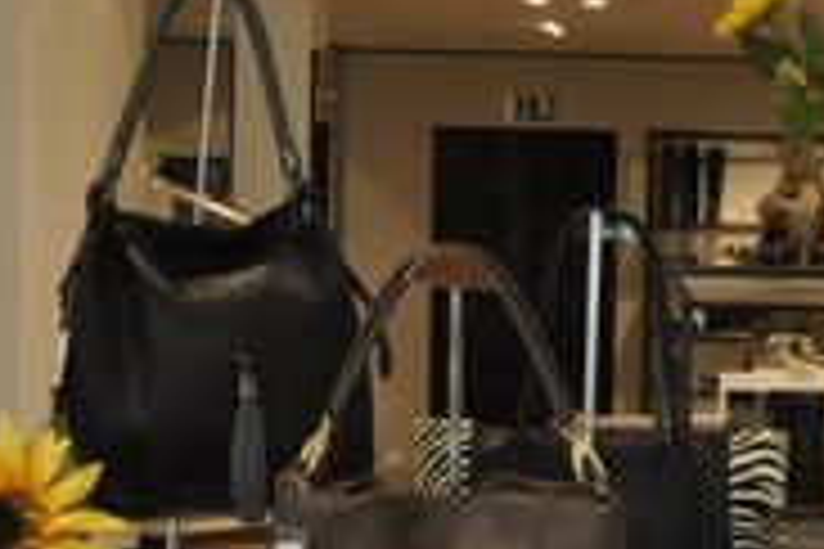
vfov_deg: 12.6
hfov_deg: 17.7
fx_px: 2472
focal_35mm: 108
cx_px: 1076
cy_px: 518
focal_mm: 22
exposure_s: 1/80
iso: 800
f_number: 9
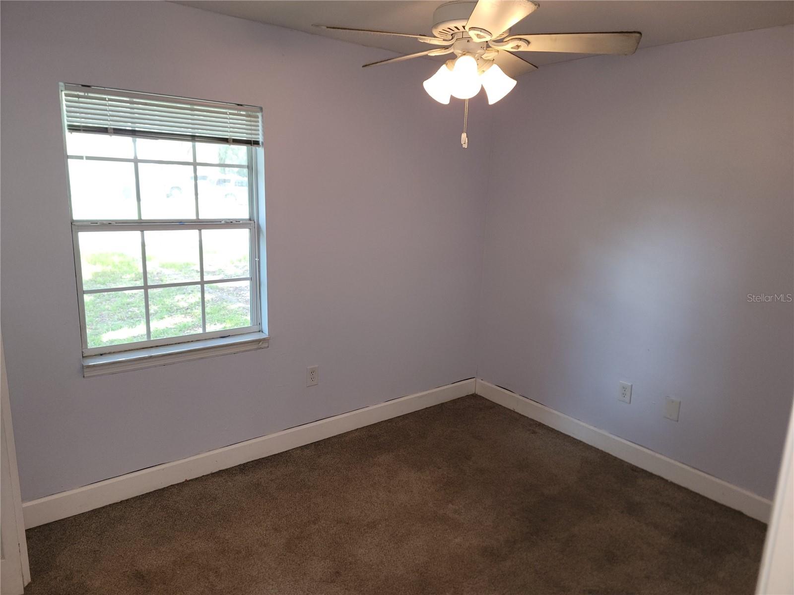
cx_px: 397
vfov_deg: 56.8
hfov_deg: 71.6
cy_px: 298
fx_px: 550
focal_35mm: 24
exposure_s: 1/60
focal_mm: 6.7
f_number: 1.8
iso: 125
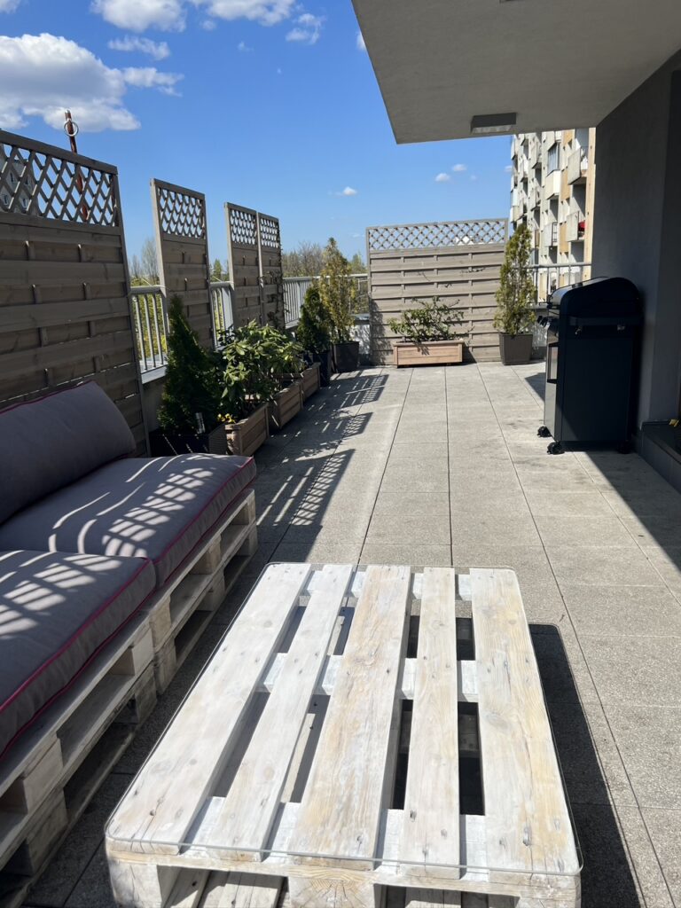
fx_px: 682
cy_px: 454
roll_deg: +3.9
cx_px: 340
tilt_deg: -14.2
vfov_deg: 67.3
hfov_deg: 53.1
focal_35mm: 26
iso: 50
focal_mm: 5.7
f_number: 1.5
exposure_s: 1/8000
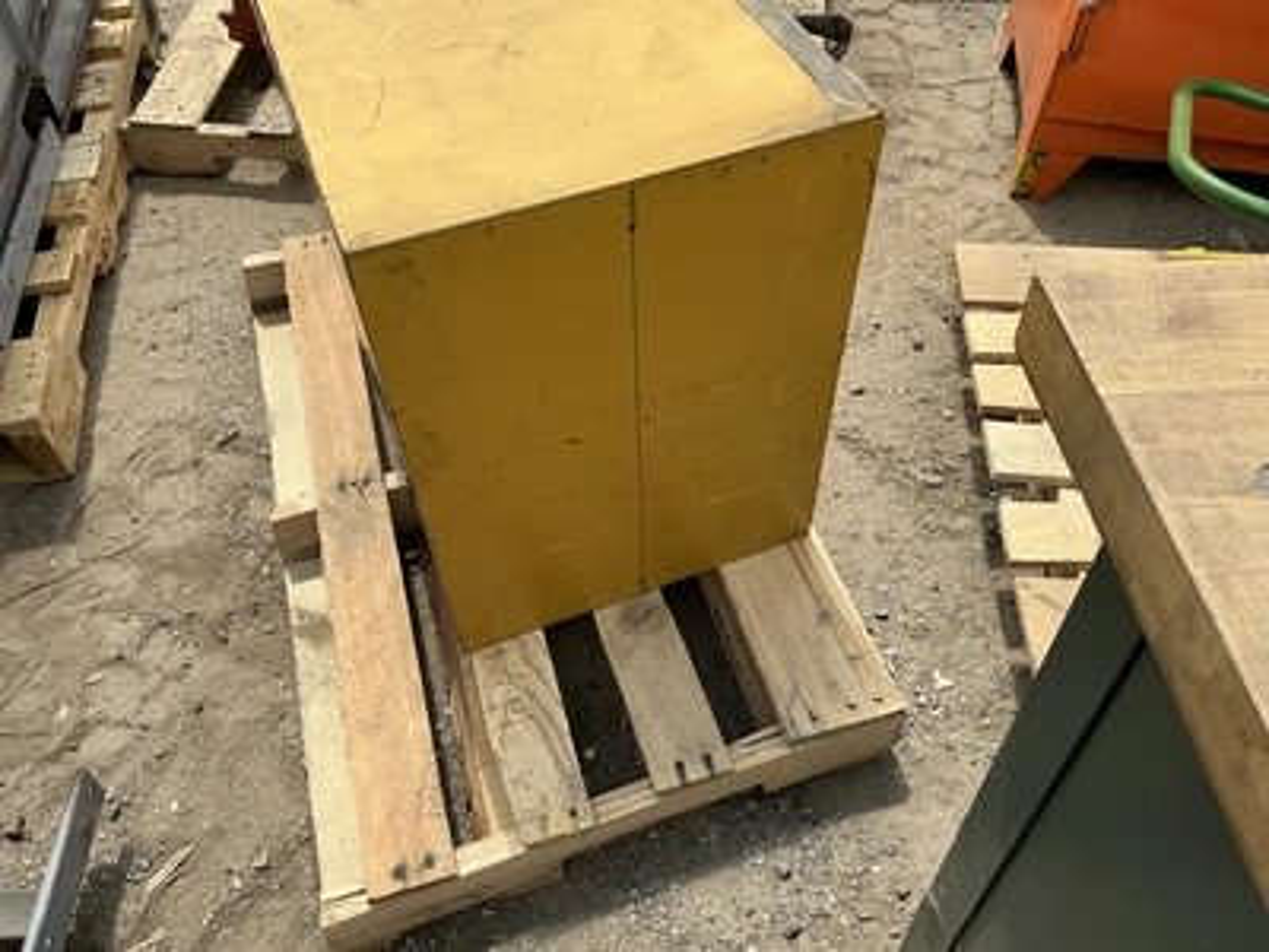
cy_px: 476
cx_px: 634
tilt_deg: -52.5
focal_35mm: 28
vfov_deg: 49.7
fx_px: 1026
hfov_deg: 63.4
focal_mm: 3
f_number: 1.8
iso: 25
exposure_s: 1/1055
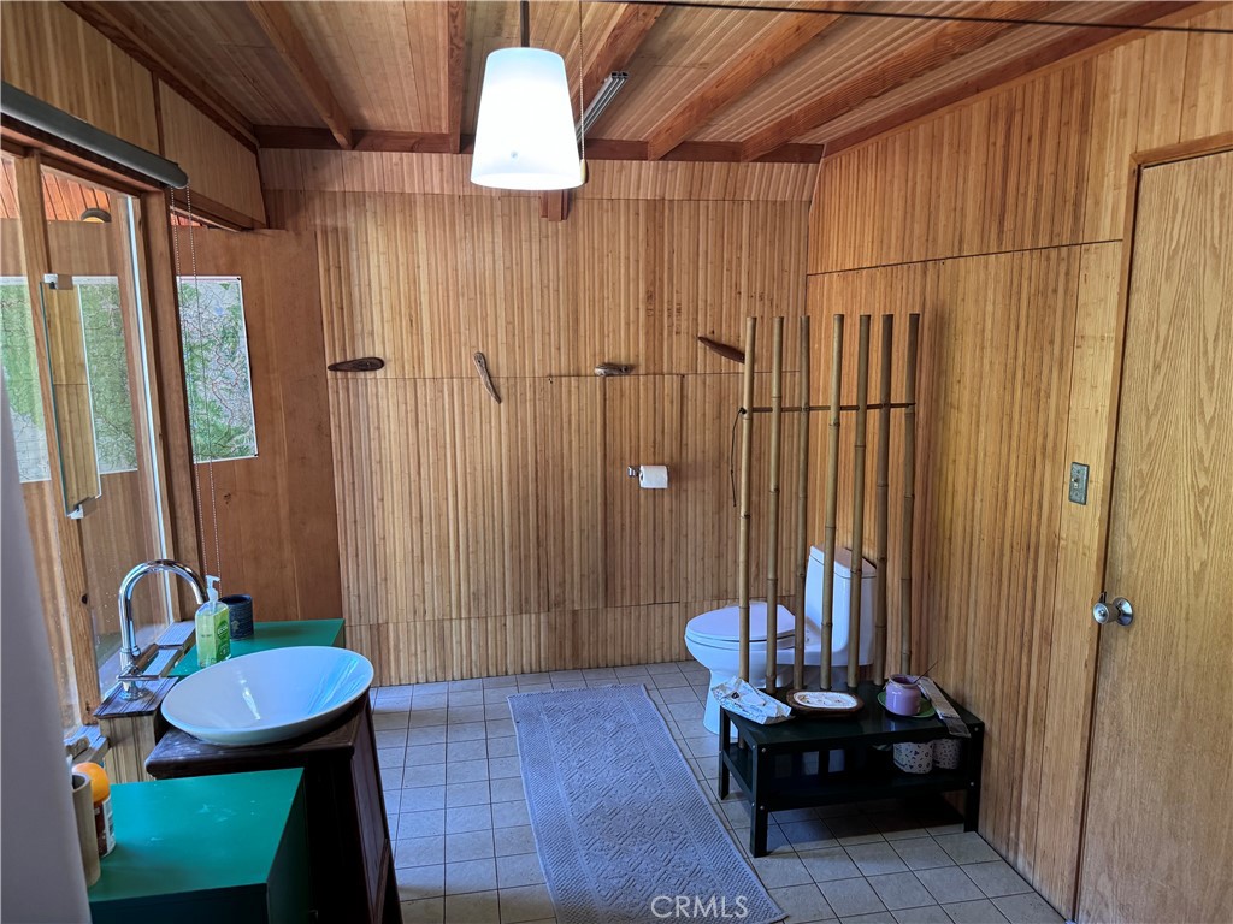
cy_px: 462
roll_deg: -0.9
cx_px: 616
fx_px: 855
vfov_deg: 56.8
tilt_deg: -8.0
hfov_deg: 71.6
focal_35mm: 24
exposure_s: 1/60
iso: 320
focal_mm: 6.76
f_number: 1.78
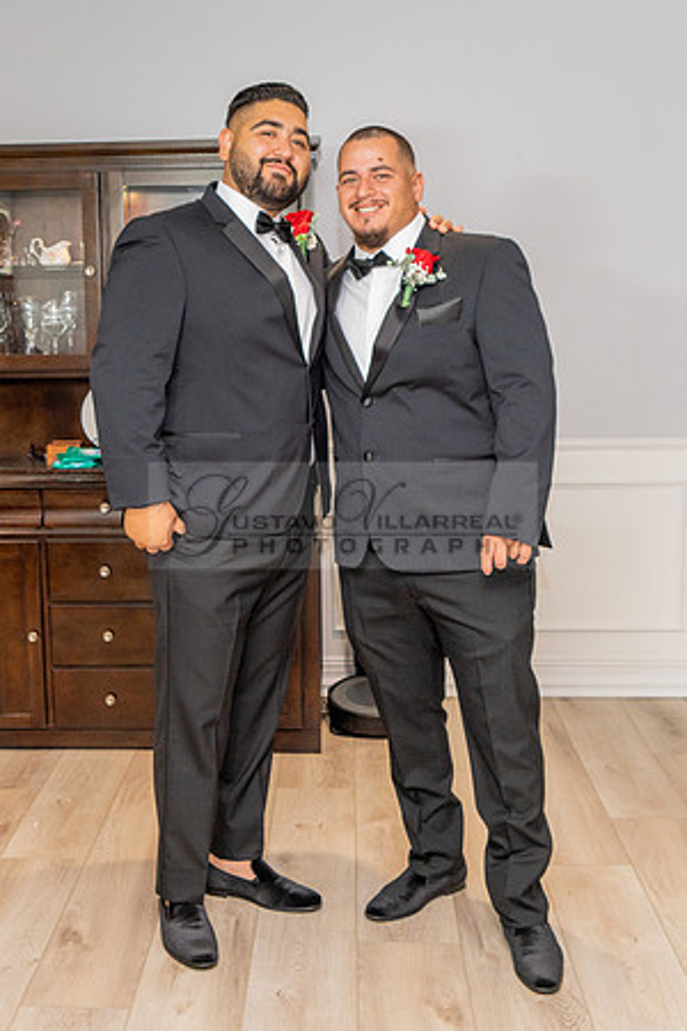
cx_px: 270
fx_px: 1283
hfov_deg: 29.9
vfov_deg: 43.7
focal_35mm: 45
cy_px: 483
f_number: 4
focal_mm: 26
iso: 640
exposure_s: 1/160
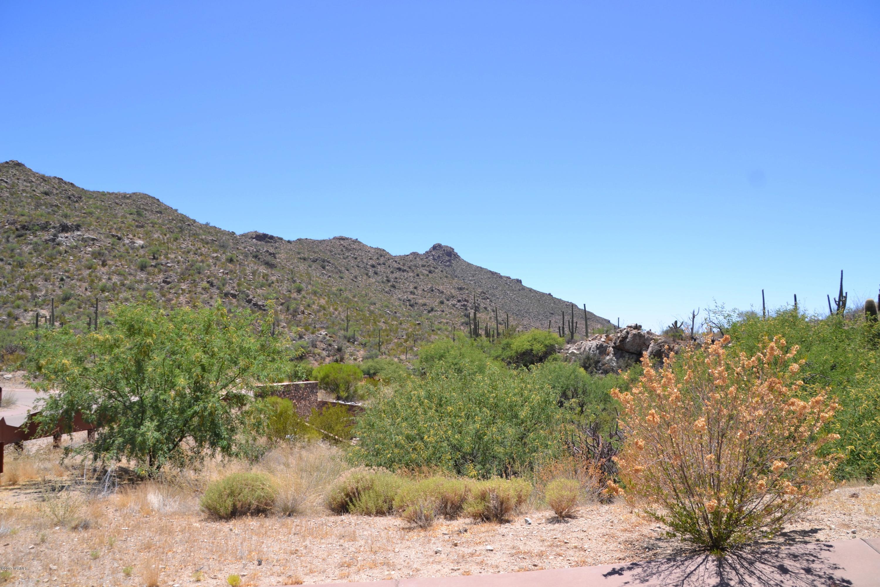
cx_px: 440
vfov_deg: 43.6
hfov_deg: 61.9
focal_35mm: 30
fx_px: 733
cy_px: 294
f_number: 9
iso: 100
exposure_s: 1/320
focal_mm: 20
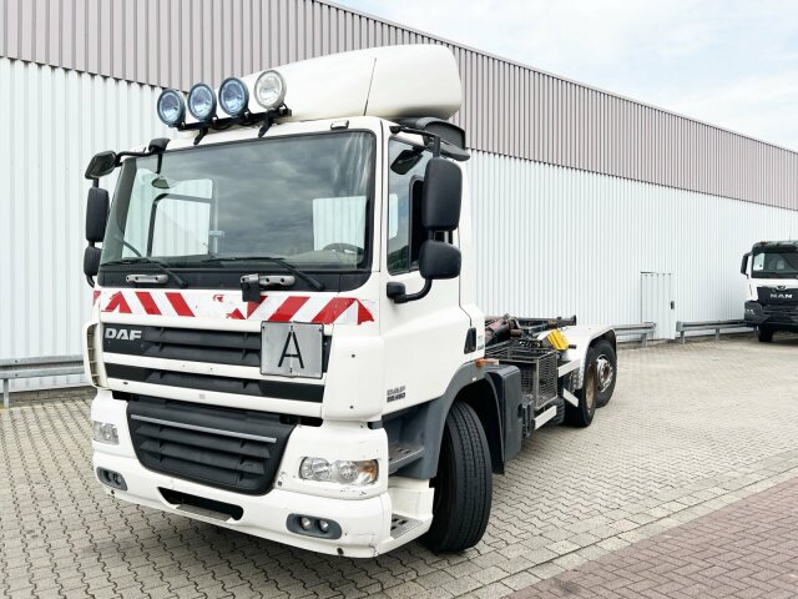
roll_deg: +0.2
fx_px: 599
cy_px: 300
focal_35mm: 26
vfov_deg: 53.1
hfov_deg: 67.3
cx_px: 399
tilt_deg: -0.8
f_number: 1.5
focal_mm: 5.7
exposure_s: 1/3356
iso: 50
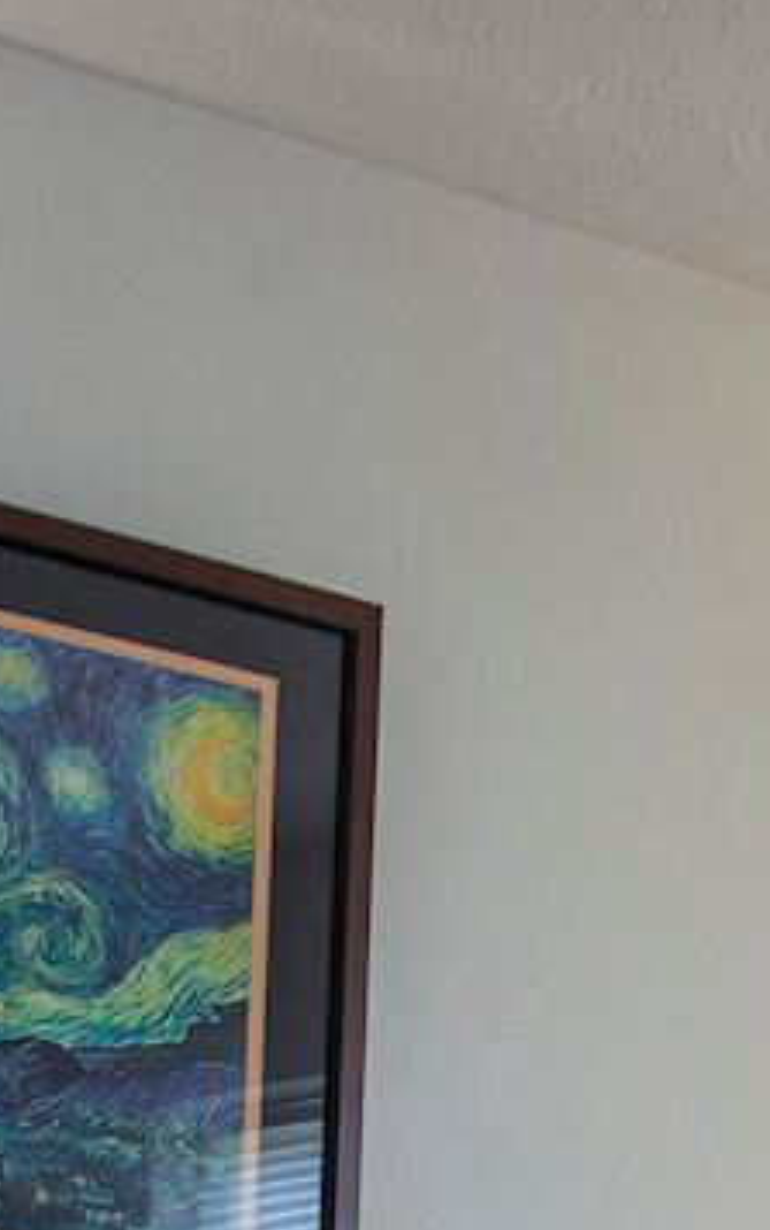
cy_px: 2078
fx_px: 4224
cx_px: 335
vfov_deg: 14.8
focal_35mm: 126
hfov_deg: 10.4
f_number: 9
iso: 400
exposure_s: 1/10
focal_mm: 22
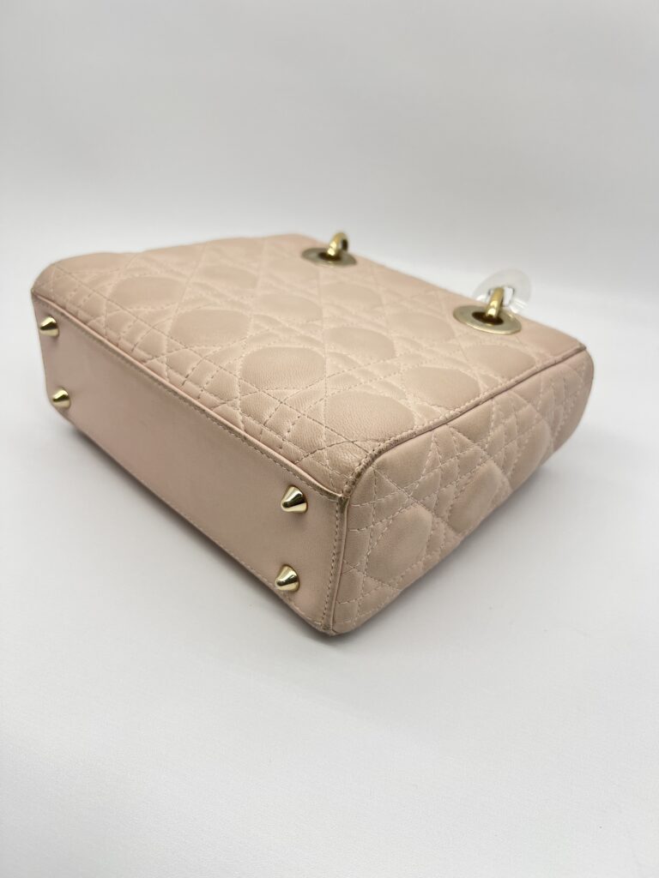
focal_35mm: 26
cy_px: 439
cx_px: 330
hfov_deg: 53.1
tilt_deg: -32.8
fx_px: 660
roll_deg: -2.6
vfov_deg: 67.3
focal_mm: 5.7
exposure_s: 1/167
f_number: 1.5
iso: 40
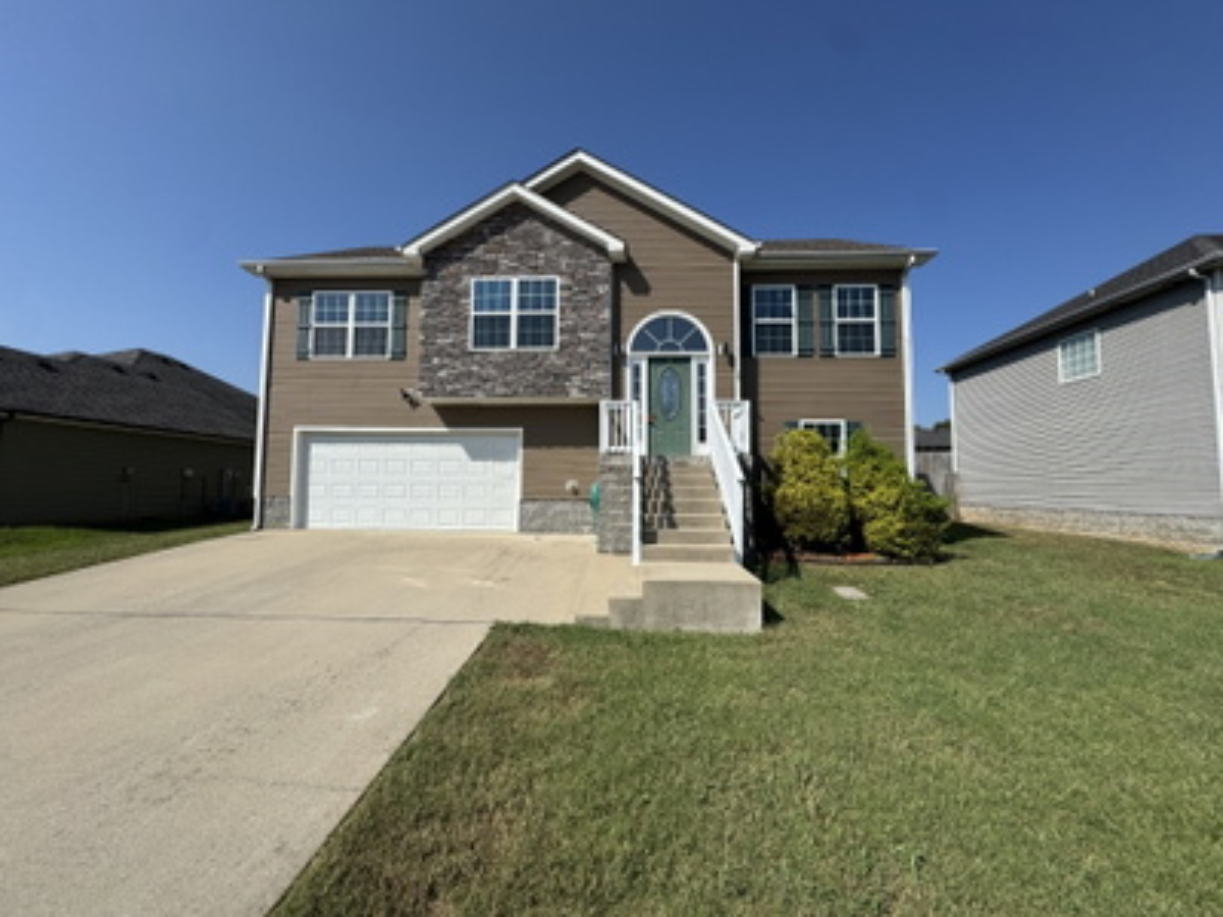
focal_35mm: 14
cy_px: 458
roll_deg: -0.4
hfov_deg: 102.1
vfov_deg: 85.7
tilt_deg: +3.8
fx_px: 495
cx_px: 612
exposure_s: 1/3546
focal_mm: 2.22
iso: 50
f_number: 2.2
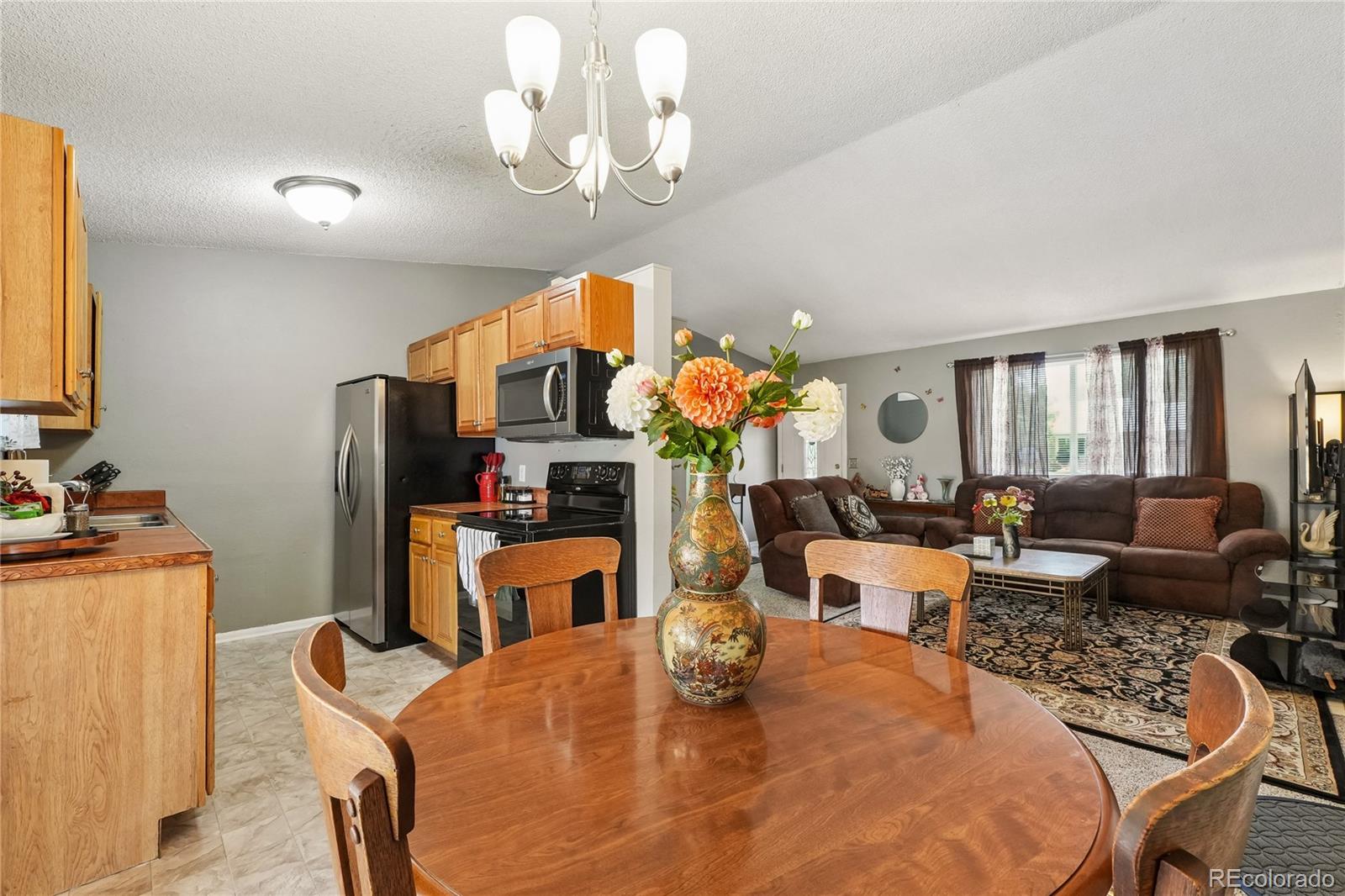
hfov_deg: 100.4
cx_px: 672
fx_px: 560
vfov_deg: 77.3
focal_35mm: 15
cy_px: 448
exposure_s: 1/20
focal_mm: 10
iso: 800
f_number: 8
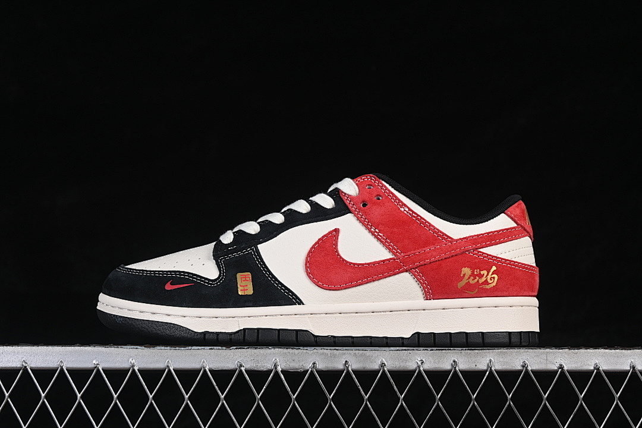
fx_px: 1337
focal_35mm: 75
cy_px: 214
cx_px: 321
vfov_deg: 18.2
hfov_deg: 27.0
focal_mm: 50
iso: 160
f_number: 8
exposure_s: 1/80
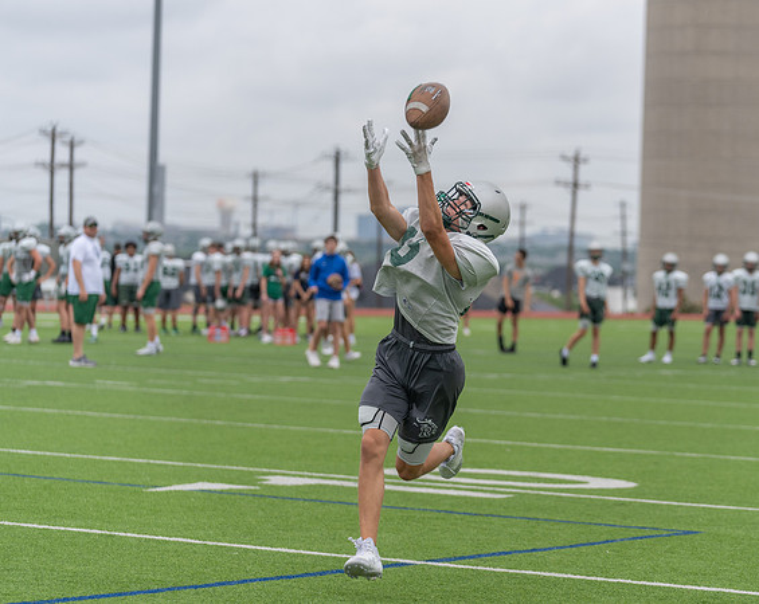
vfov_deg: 11.0
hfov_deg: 13.8
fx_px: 3138
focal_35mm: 140
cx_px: 459
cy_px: 298
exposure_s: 1/1250
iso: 200
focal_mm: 123
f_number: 3.5
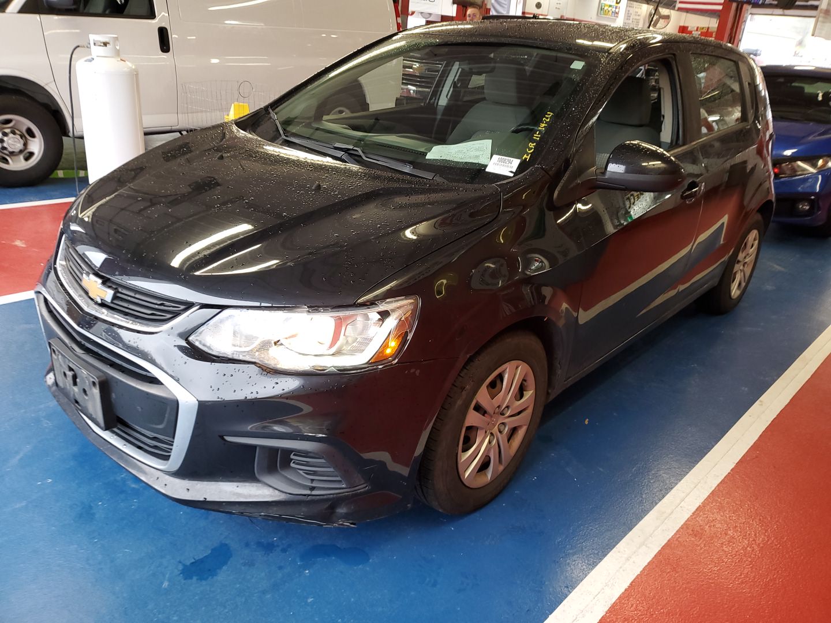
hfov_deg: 67.3
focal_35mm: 26
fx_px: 624
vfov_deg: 53.1
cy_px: 312
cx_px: 416
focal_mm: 4.3
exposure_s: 1/60
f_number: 1.5
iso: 93
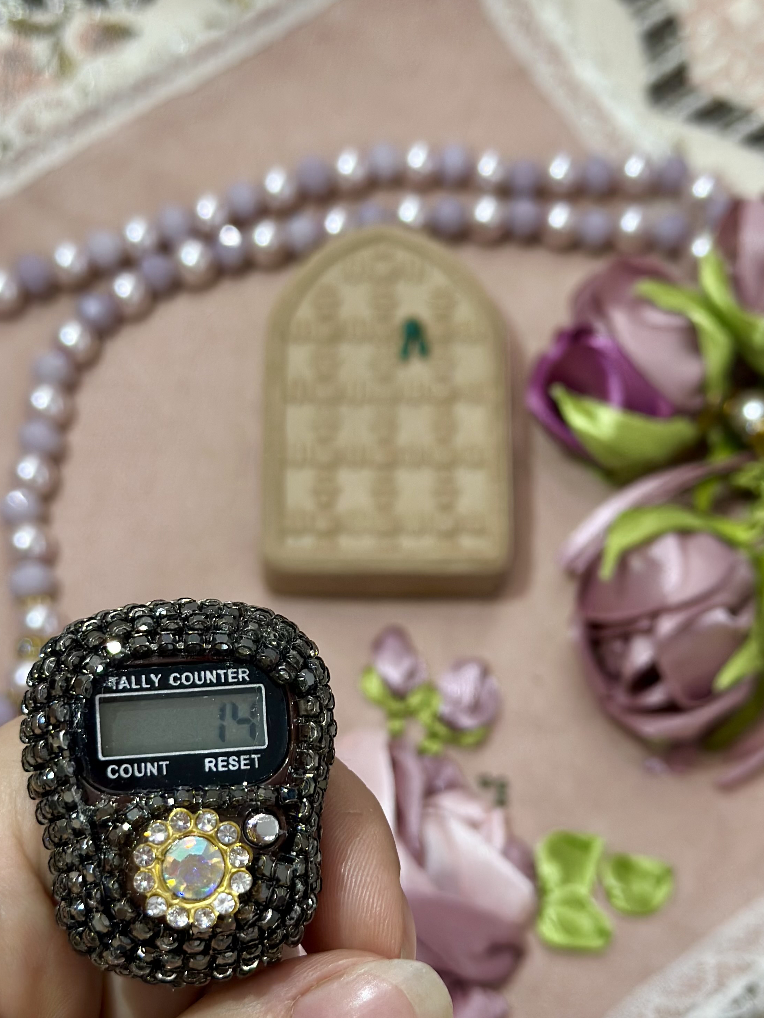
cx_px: 365
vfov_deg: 29.4
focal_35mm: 66
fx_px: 1942
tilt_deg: -70.7
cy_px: 531
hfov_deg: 22.3
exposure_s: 1/100
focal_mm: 6.86
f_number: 1.78
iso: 200
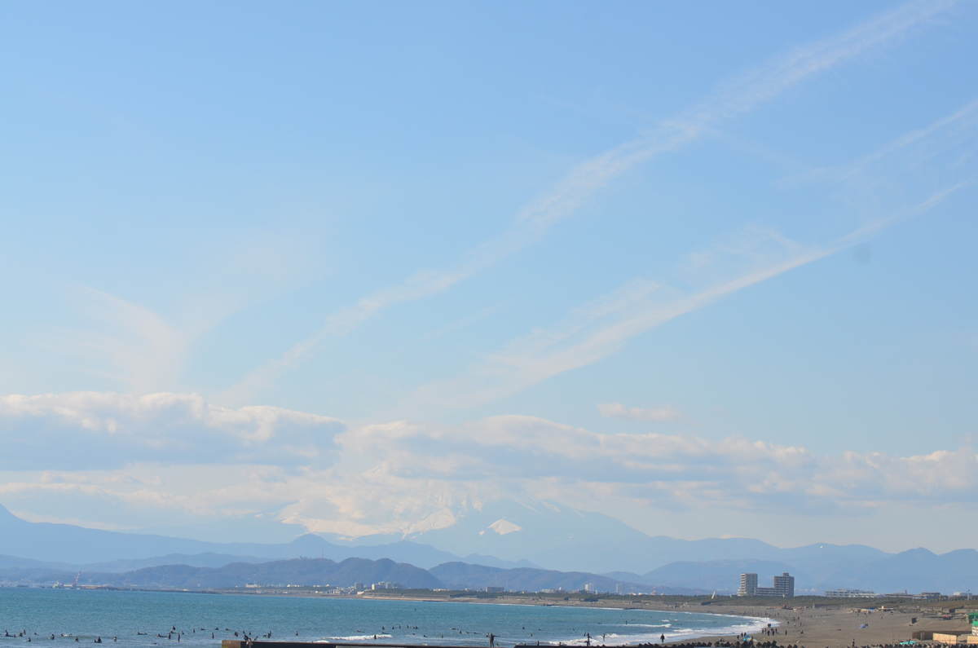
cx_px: 489
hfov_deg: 19.5
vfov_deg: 13.0
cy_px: 324
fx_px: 2847
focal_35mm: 105
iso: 400
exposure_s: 1/2000
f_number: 7.1
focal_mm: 70
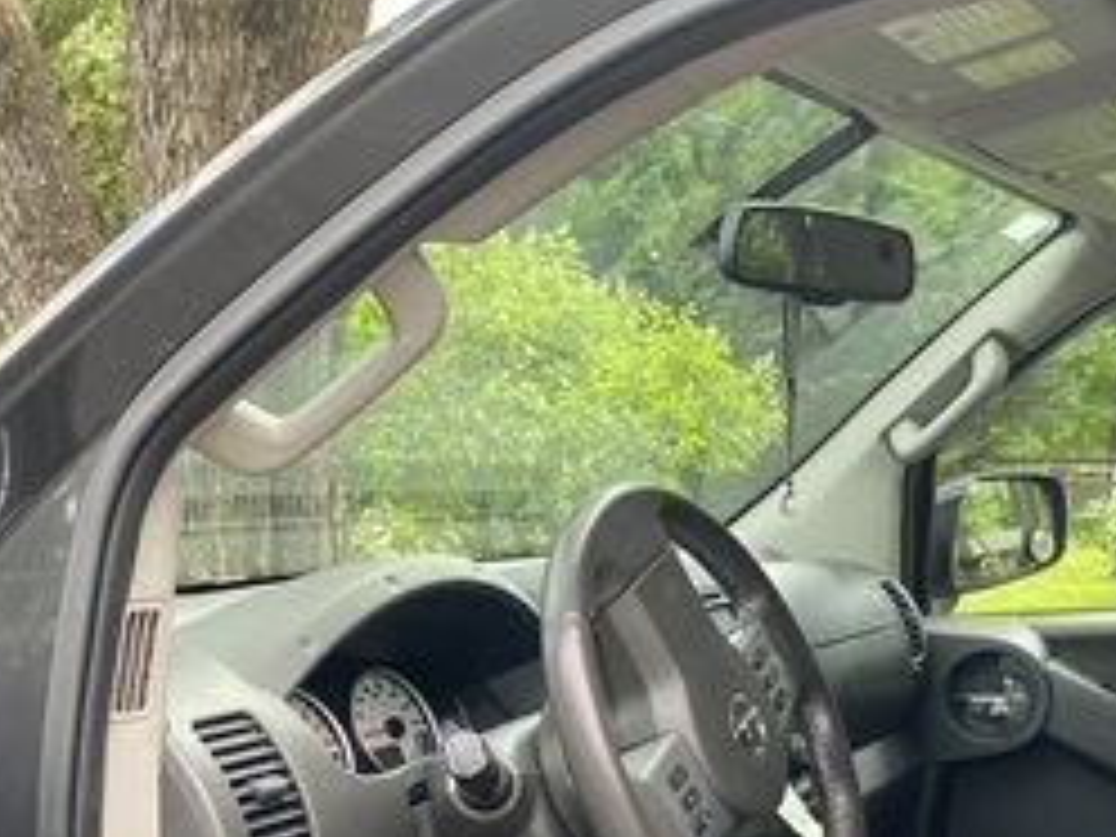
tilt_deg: -14.5
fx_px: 1773
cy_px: 848
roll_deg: -0.7
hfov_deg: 34.6
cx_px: 747
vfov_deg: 25.2
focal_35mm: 55
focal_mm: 4.25
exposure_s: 1/122
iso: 50
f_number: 1.8
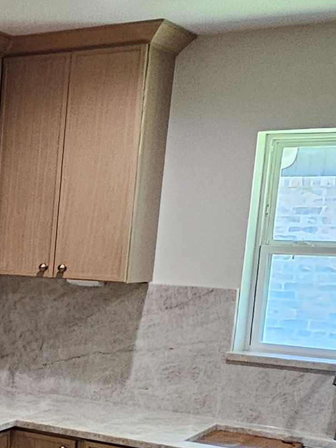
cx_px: -208
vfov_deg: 29.2
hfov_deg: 19.0
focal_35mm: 65
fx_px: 841
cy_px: 358
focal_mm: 2.2
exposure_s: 1/60
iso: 320
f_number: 2.2
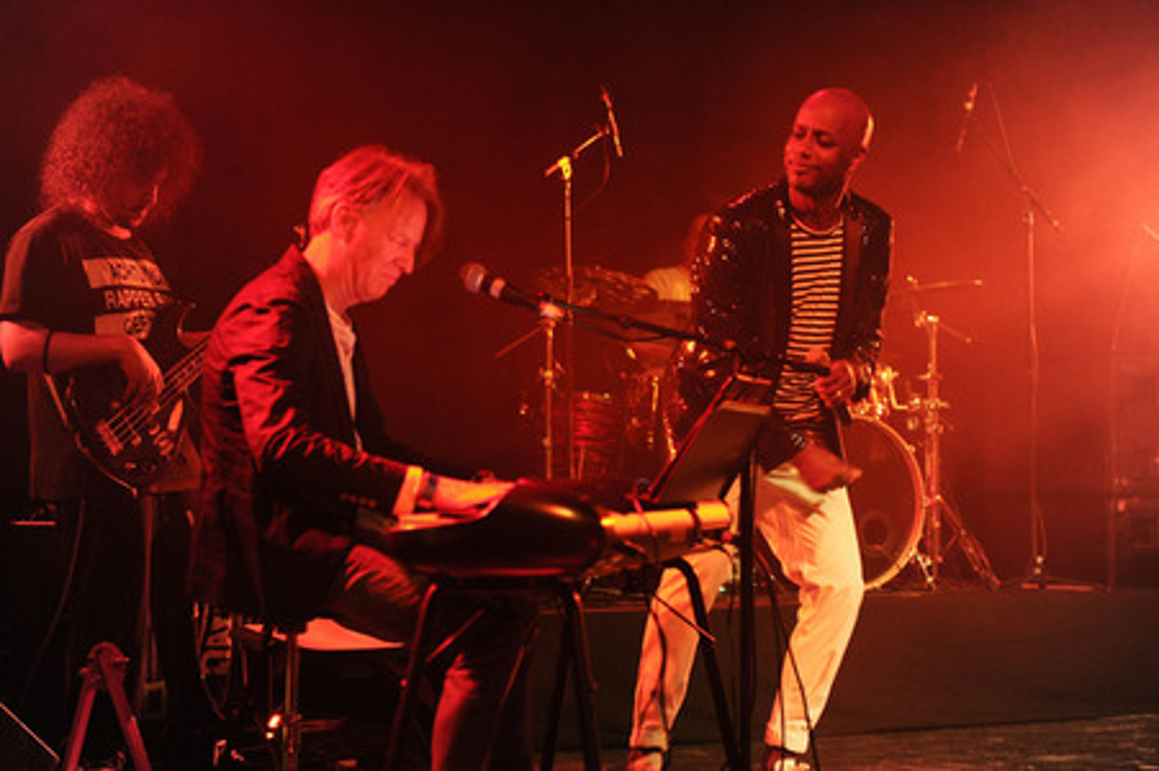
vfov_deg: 19.4
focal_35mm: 70
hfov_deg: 28.9
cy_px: 386
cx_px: 580
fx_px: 2252
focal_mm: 70
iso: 4000
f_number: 2.8
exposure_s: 1/100
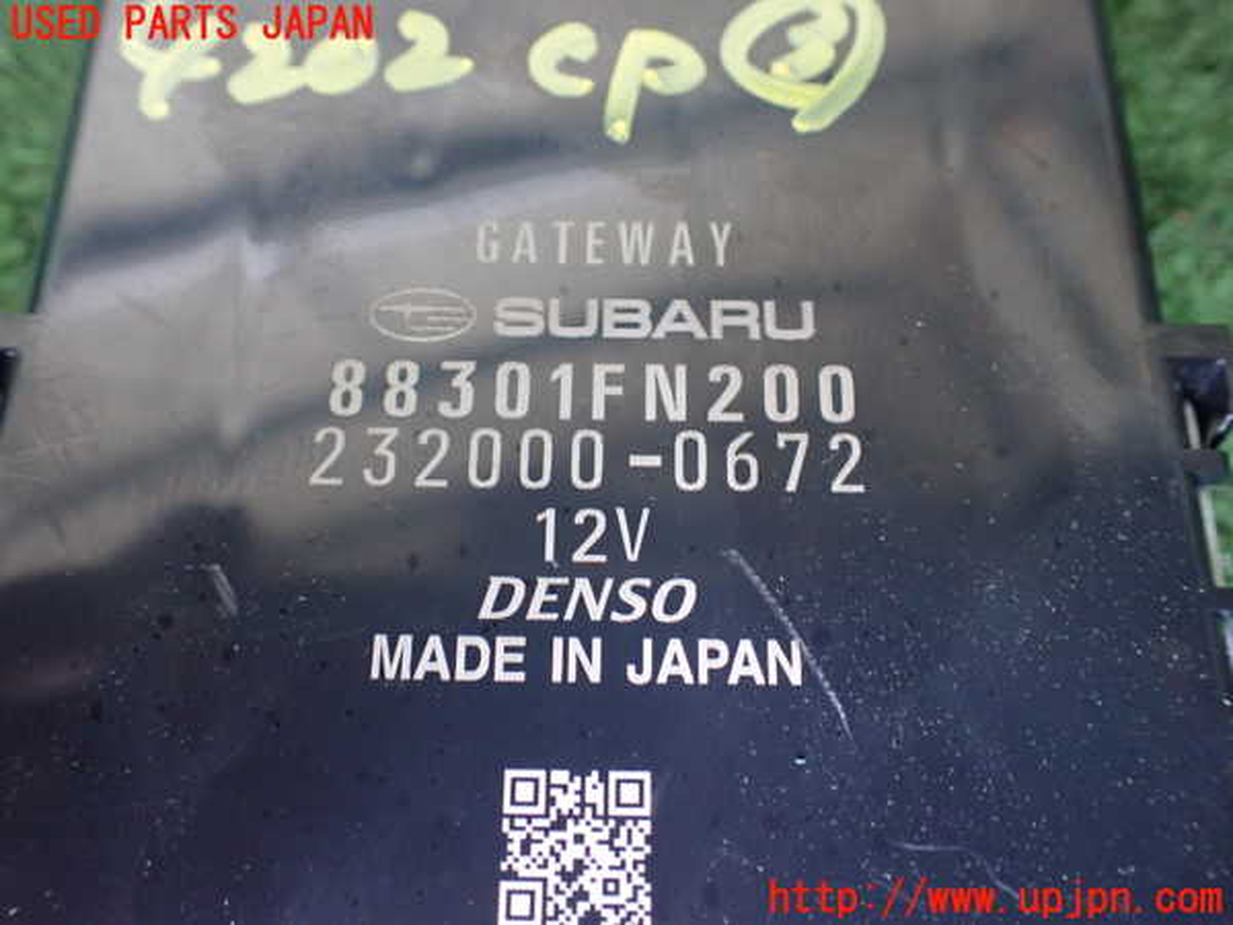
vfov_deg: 46.8
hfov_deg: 60.0
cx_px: 616
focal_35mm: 30
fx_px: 1069
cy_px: 462
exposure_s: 1/30
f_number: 2.3
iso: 800
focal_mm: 5.4
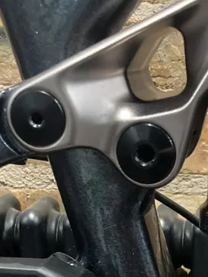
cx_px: 213
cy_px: 325
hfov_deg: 17.5
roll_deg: -2.8
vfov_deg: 22.2
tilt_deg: -19.3
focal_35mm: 82
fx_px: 657
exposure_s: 1/20
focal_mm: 3.99
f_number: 1.8
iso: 640
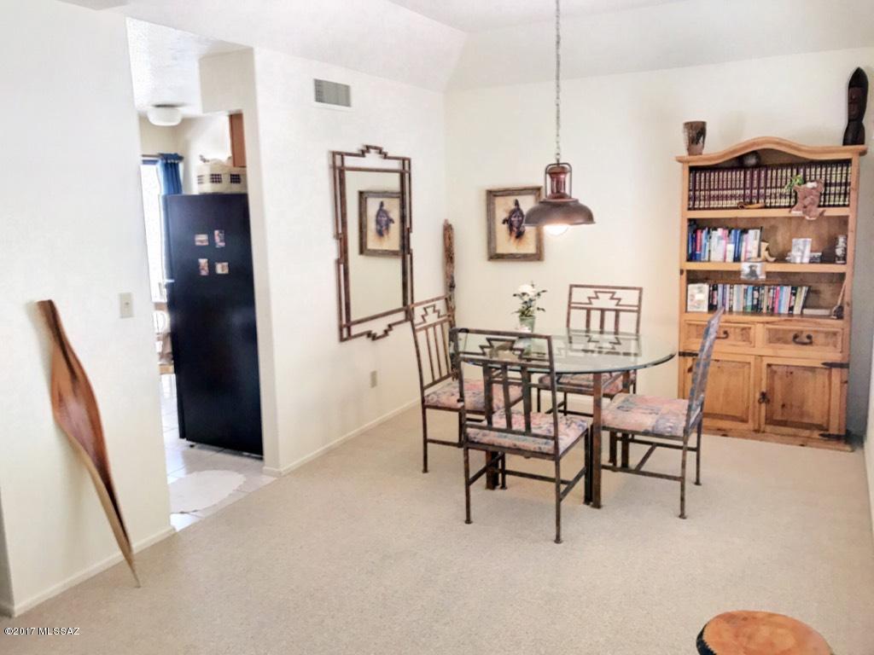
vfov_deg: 49.7
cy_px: 328
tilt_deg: -8.8
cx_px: 437
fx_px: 707
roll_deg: +1.4
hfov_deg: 63.4
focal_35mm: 28
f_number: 1.8
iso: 50
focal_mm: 3.99
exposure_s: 1/30
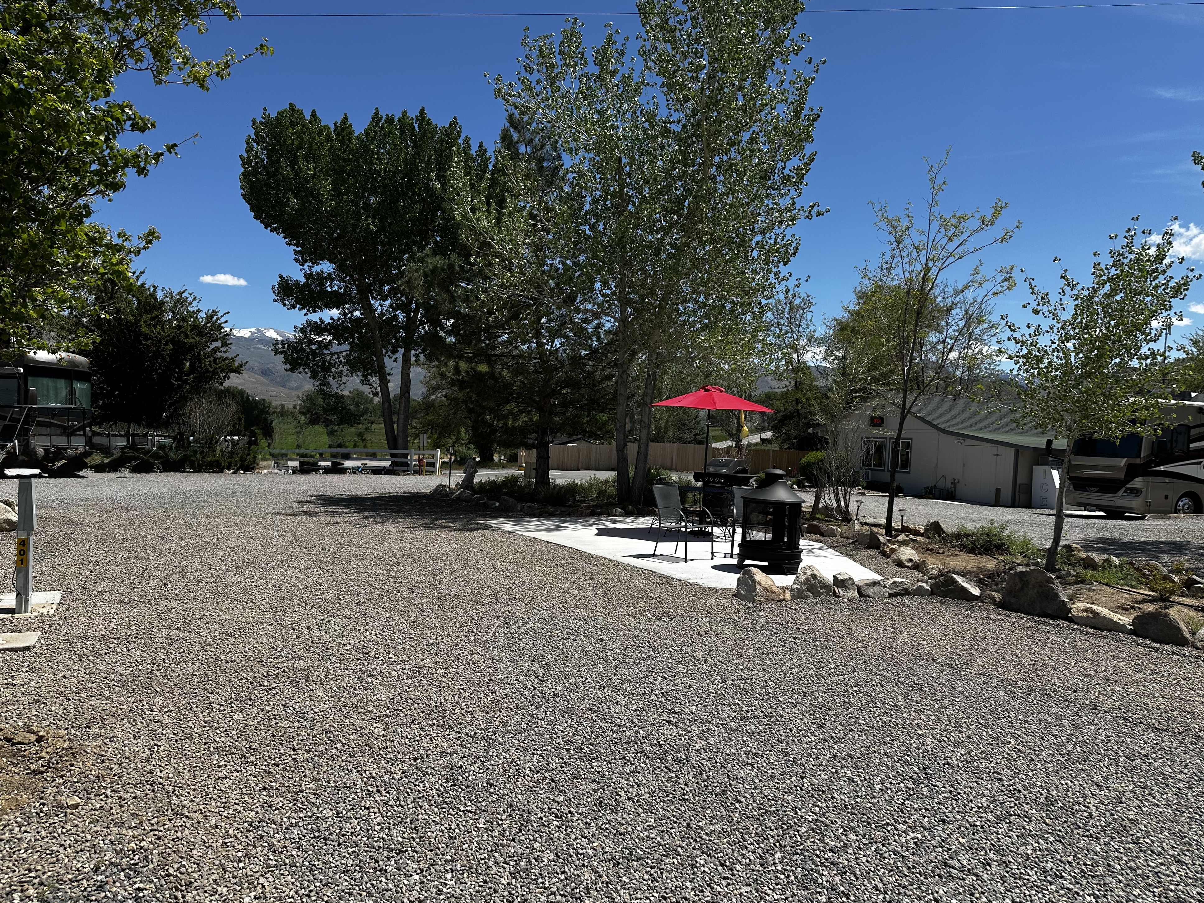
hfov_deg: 69.4
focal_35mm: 25
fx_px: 870
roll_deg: -2.9
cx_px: 582
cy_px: 451
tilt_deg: -1.3
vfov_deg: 54.9
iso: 80
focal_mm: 6.86
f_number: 1.78
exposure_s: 1/5000
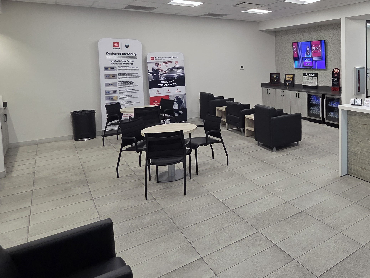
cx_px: 311
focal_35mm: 25
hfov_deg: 61.8
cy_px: 81
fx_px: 267
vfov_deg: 53.2
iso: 160
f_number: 2.2
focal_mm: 2.2
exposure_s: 1/120
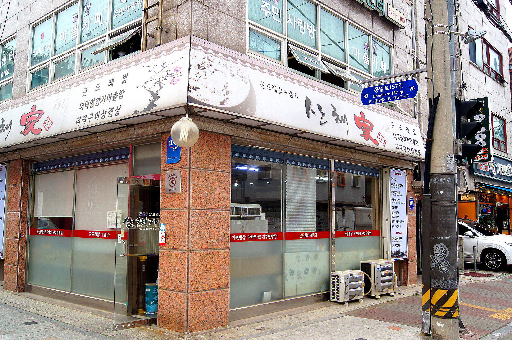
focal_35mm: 36
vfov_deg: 36.8
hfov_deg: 53.2
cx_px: 256
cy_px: 170
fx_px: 511
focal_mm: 24
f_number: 6.3
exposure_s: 1/80
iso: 100
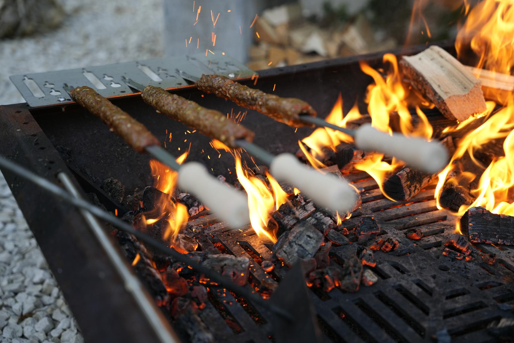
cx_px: 256
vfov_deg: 26.3
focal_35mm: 51
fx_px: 734
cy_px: 169
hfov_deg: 38.6
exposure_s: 1/125
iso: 320
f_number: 2.8
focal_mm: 50.4
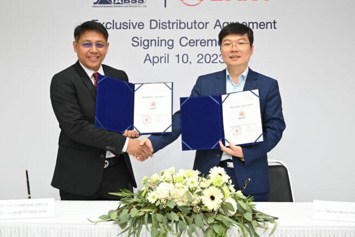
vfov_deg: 24.2
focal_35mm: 56
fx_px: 552
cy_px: 100
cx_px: 169
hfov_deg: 35.6
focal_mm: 48
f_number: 6.3
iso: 2500
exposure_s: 1/100
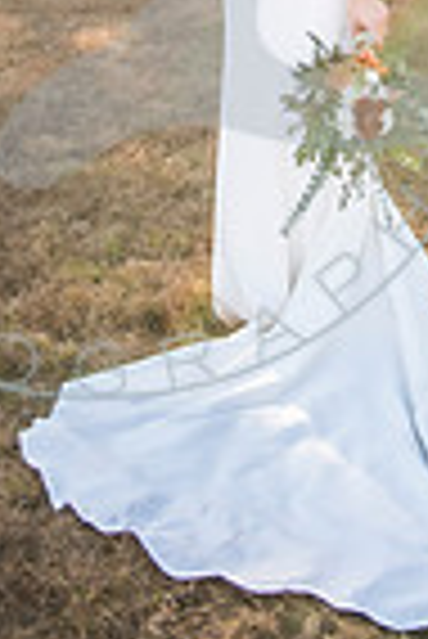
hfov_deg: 14.0
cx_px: 302
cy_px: -360
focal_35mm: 98
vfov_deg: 18.2
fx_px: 1743
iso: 100
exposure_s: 1/250
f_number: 2.8
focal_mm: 31
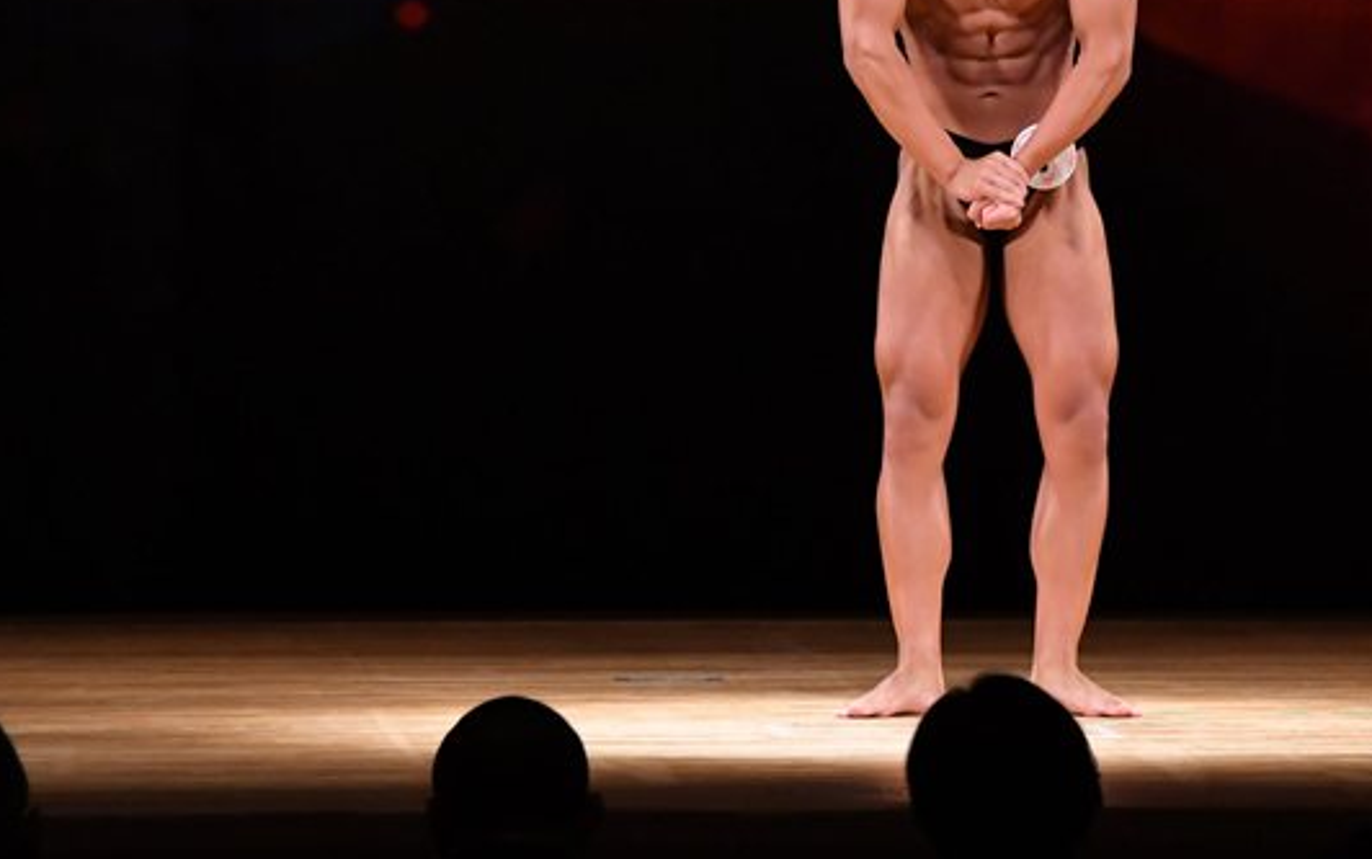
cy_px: 214
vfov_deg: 3.7
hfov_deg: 5.9
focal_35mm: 356
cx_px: 904
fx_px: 13317
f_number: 5.6
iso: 4000
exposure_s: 1/400
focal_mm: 160
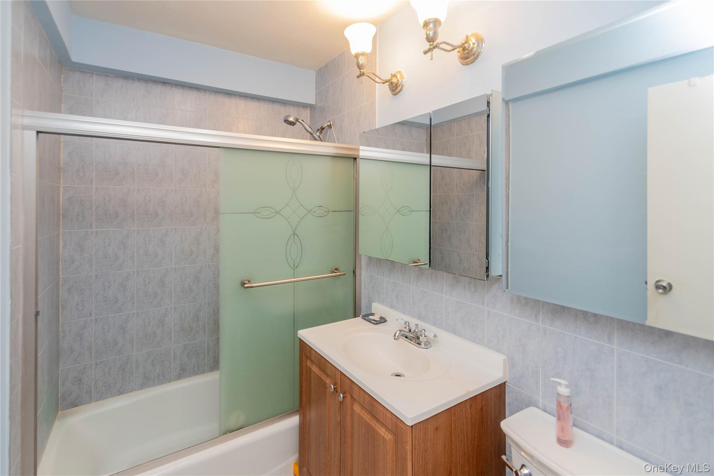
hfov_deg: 100.4
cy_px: 238
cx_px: 357
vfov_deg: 77.3
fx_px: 297
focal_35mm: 15
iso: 500
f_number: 5.6
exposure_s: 1/60
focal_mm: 10
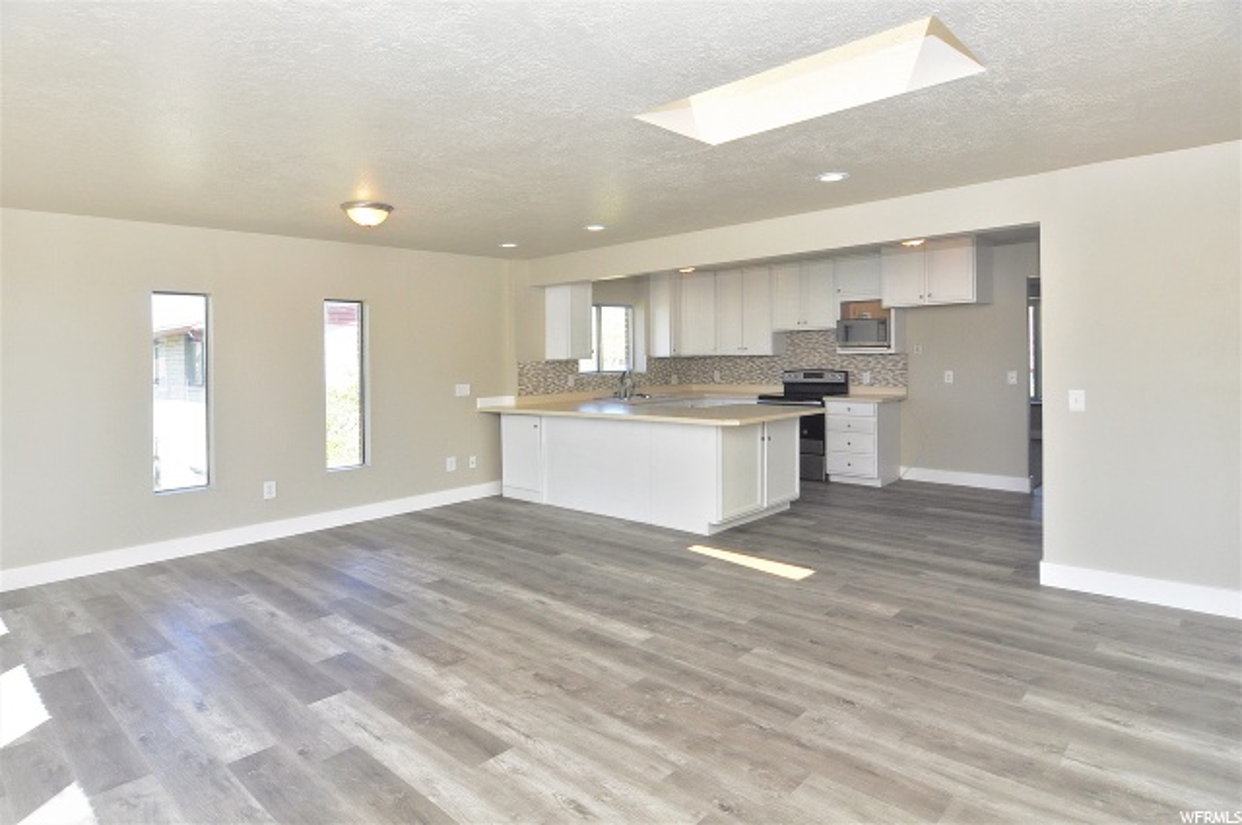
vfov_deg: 67.2
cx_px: 621
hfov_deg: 90.1
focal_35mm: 18
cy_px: 412
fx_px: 620
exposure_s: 1/160
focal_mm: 12
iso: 200
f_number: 6.3
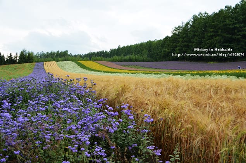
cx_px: 123
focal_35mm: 38
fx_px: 256
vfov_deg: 35.3
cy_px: 82
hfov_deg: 51.4
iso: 1000
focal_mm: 25
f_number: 5.6
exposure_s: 1/1000
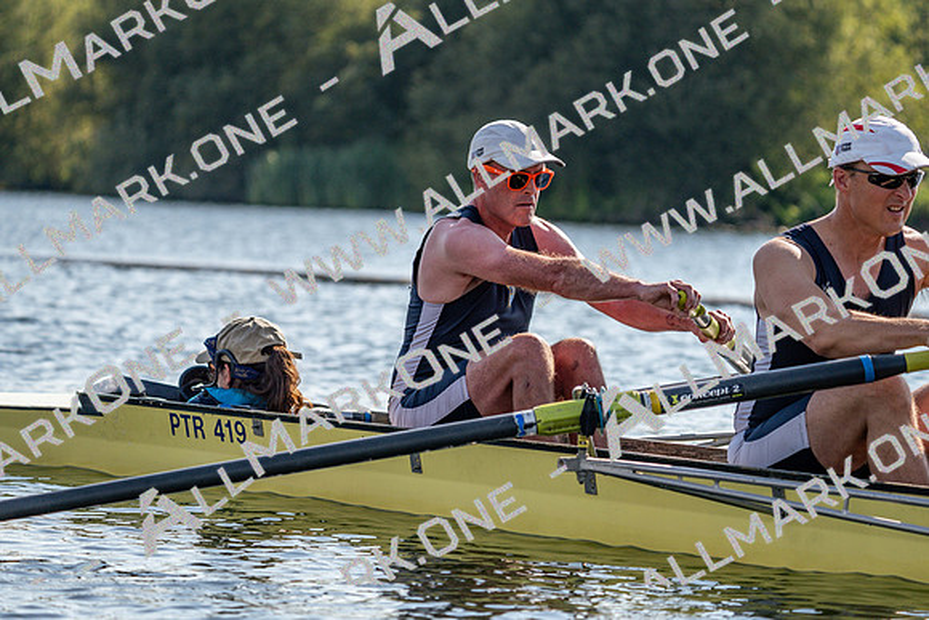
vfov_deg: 6.9
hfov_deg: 10.3
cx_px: 464
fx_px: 5162
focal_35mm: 200
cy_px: 310
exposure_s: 1/1600
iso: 250
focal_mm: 200
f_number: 5.6
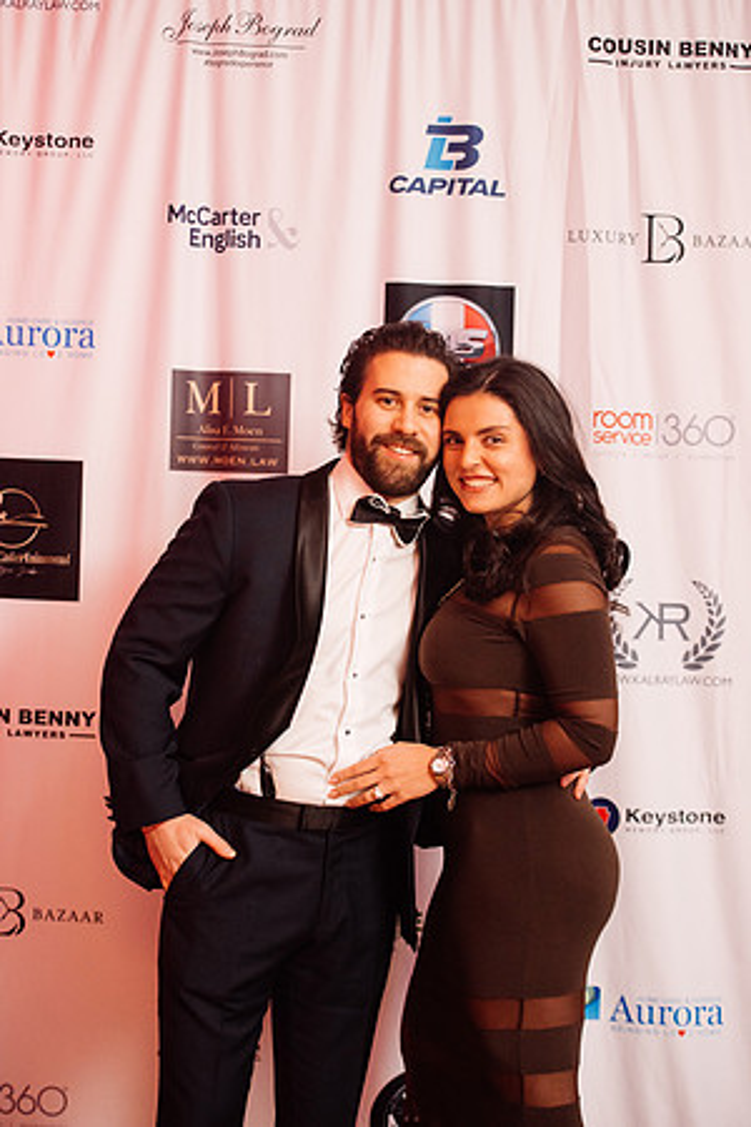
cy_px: 564
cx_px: 376
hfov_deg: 19.5
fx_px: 2190
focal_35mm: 70
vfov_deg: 28.8
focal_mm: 70
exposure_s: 1/200
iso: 2500
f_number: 2.8
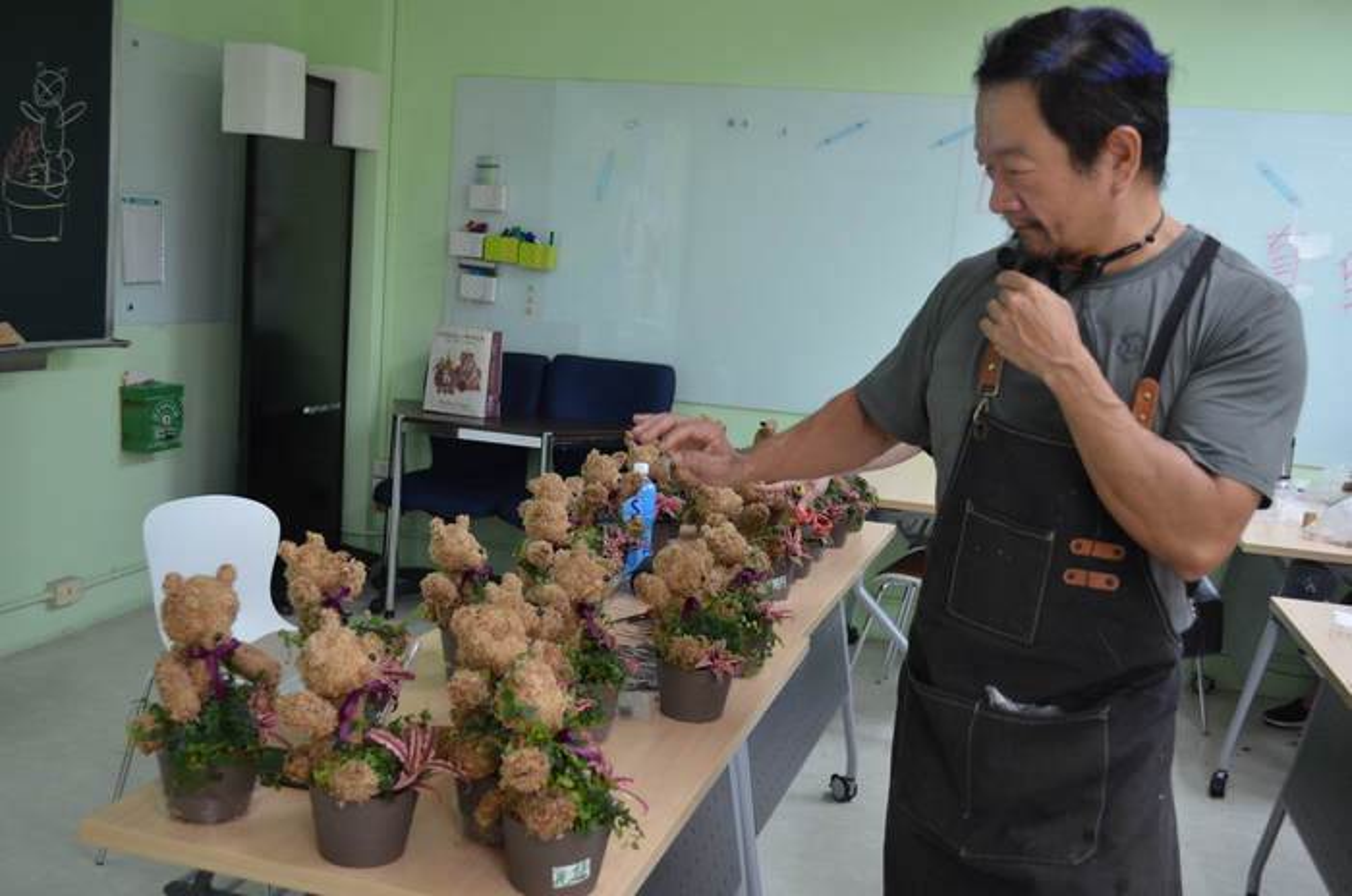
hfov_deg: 53.2
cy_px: 448
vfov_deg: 36.7
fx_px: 1350
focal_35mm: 36
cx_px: 676
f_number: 4
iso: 1250
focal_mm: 24
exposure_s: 1/125
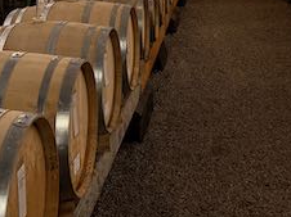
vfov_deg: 19.6
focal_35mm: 68
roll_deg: +1.2
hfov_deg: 28.3
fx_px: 571
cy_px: -76
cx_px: 203
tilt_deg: -2.0
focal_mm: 6.76
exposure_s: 1/41
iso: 800
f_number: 1.78
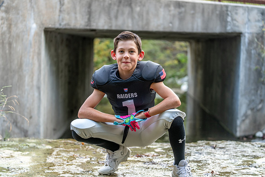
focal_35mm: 70
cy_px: 88
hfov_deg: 28.8
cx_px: 132
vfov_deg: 19.5
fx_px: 515
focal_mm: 70
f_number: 2.8
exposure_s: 1/320
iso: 500
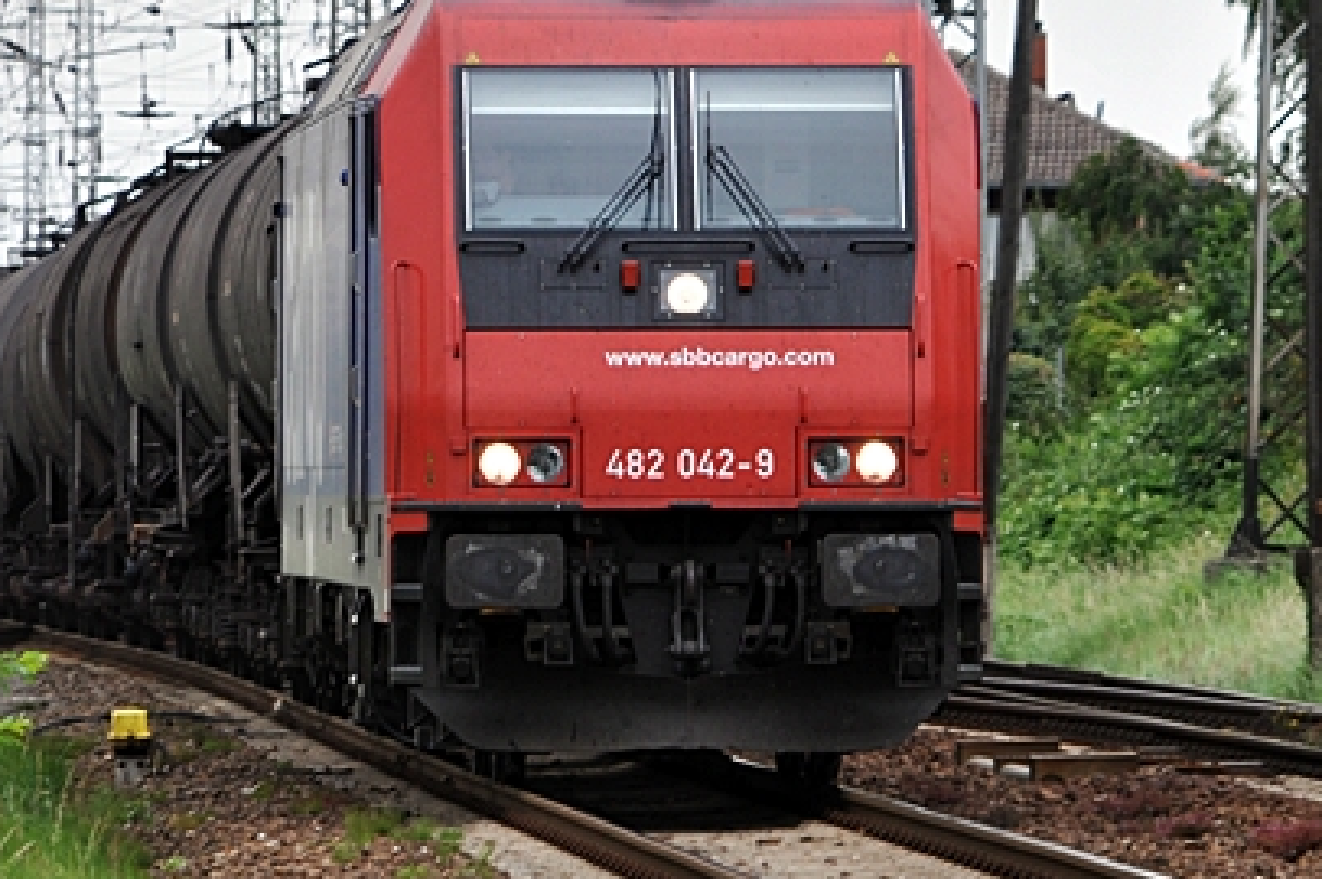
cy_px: 259
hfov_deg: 3.5
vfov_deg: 2.3
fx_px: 21685
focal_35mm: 591
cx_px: 811
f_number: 9
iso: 200
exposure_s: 1/125
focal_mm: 200
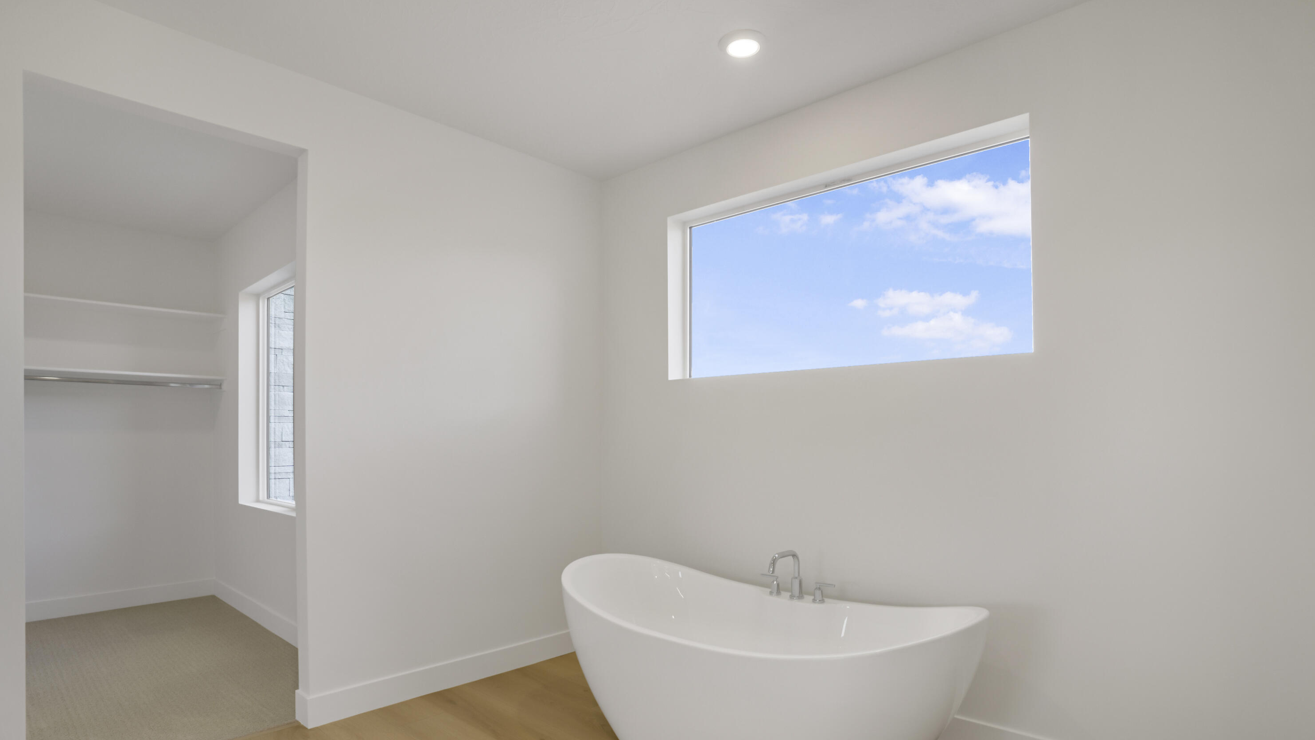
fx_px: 628
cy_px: 428
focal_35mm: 18
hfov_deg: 92.7
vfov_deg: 60.7
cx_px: 661
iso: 250
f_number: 9
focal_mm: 17
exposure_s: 1/50
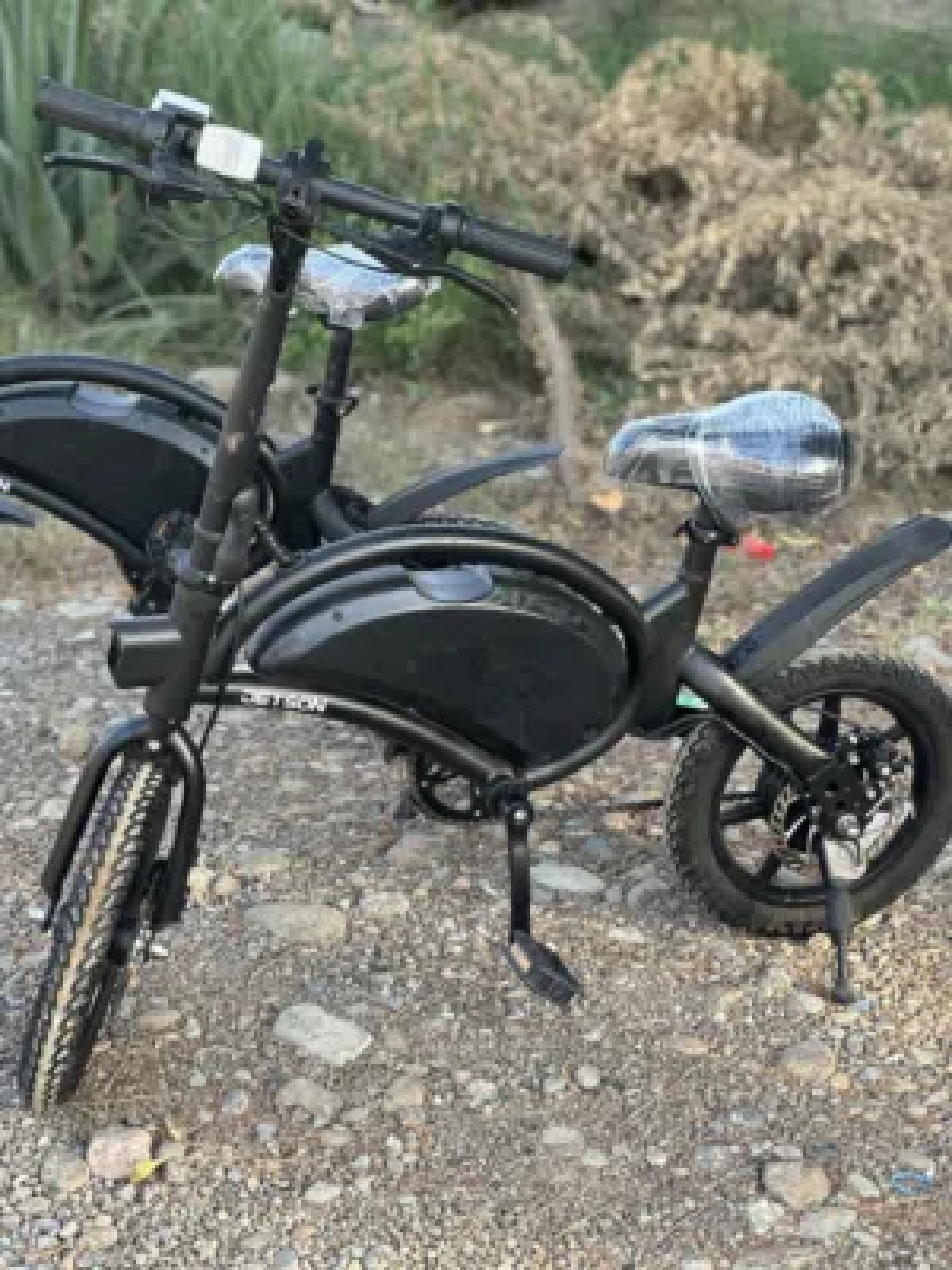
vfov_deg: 25.3
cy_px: 635
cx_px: 476
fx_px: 2824
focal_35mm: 77
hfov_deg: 19.1
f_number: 2.8
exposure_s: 1/121
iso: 80
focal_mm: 9
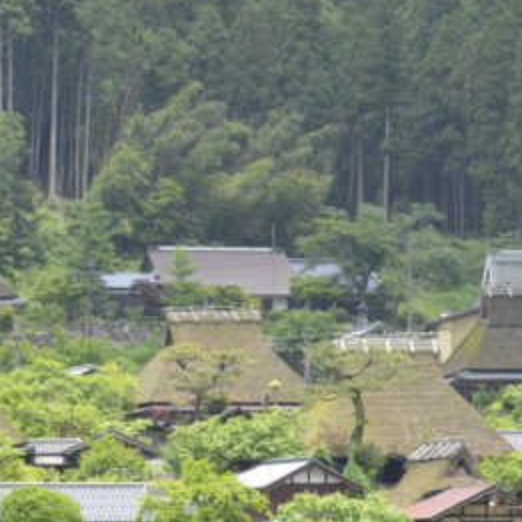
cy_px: 220
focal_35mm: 273
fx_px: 4658
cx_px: -144
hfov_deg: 6.4
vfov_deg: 6.4
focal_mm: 70
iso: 800
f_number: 6.7
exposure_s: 1/1000
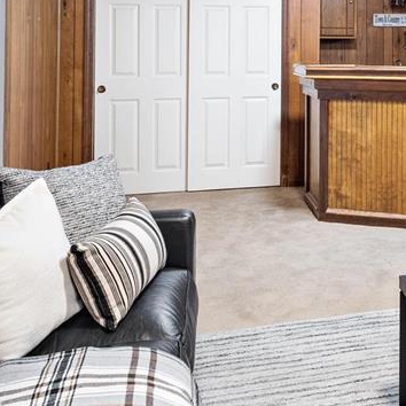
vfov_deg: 30.3
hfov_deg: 28.5
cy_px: 45
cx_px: 456
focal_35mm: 54
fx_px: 717
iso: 400
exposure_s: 1/2
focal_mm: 11
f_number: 5.6
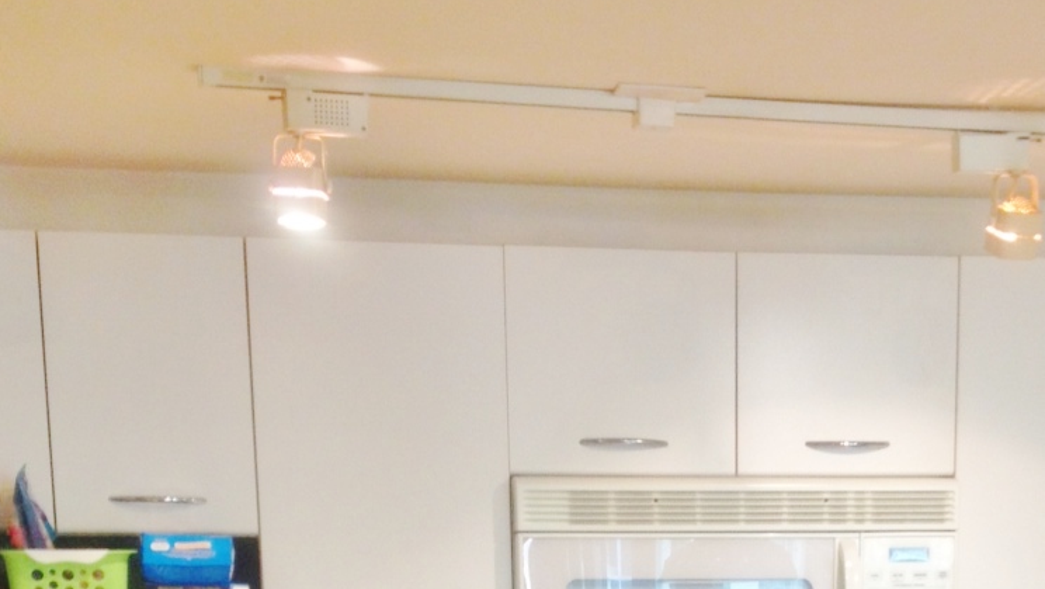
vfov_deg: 13.7
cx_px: 685
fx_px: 2273
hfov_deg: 25.8
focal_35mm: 82
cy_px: 940
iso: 64
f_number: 2.4
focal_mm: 4.28
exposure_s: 1/20
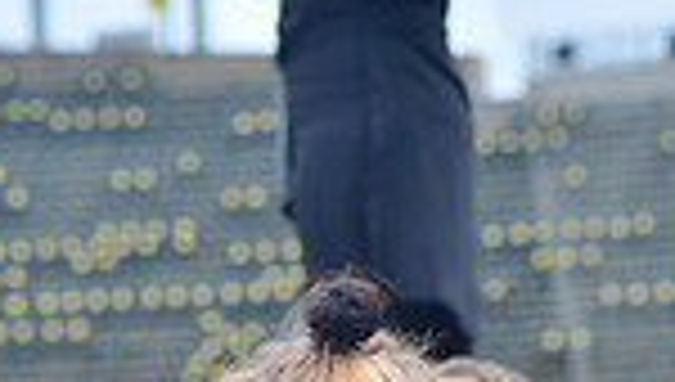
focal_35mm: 313
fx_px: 5612
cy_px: 854
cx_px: 394
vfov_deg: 3.8
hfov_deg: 6.9
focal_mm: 100
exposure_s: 1/500
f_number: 5.6
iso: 200
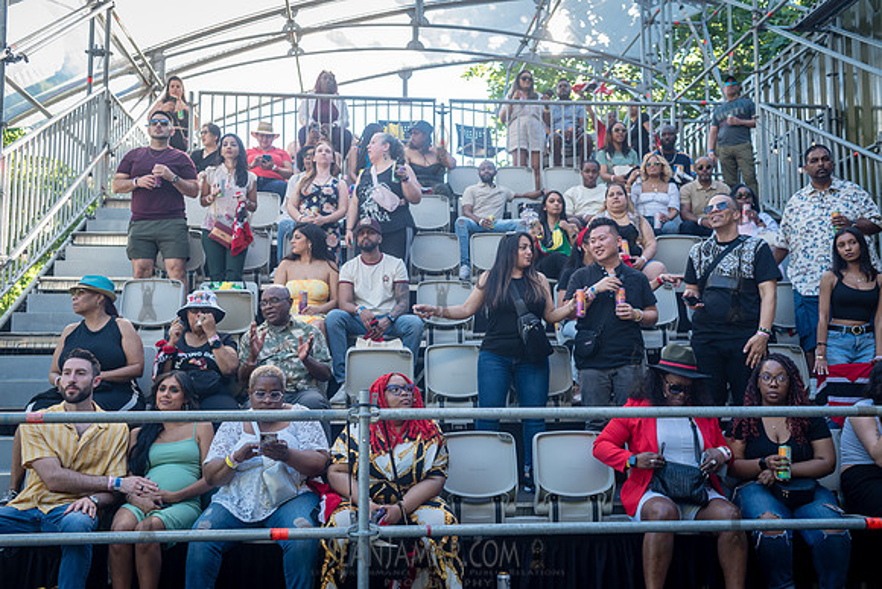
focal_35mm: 35
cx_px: 441
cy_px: 294
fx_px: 858
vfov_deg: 37.9
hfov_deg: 54.4
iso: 250
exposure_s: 1/200
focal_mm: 35
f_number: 3.5
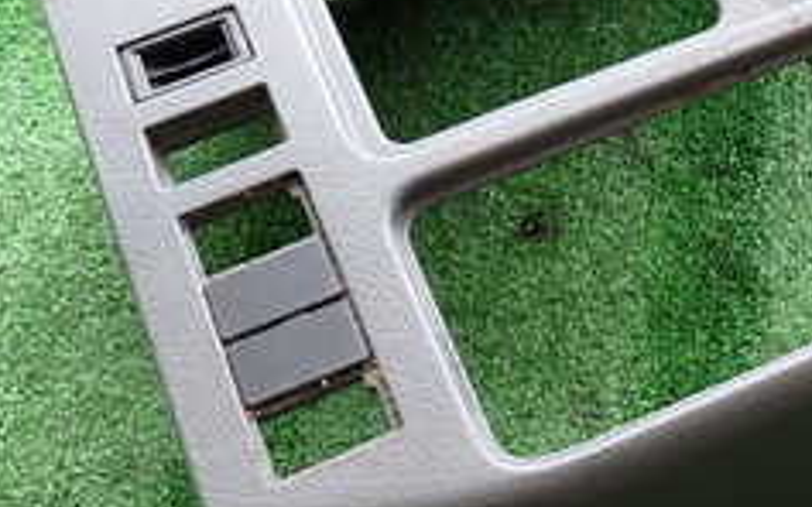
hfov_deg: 29.5
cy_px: 113
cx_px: 719
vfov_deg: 19.2
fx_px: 1482
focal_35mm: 67
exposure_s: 1/80
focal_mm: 4.5
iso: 100
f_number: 2
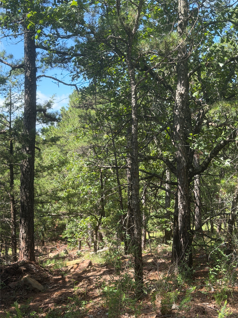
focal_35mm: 48
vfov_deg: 39.7
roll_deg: +0.1
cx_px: 119
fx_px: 440
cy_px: 159
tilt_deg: -1.1
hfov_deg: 30.3
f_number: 1.78
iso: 80
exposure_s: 1/1085
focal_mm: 6.76
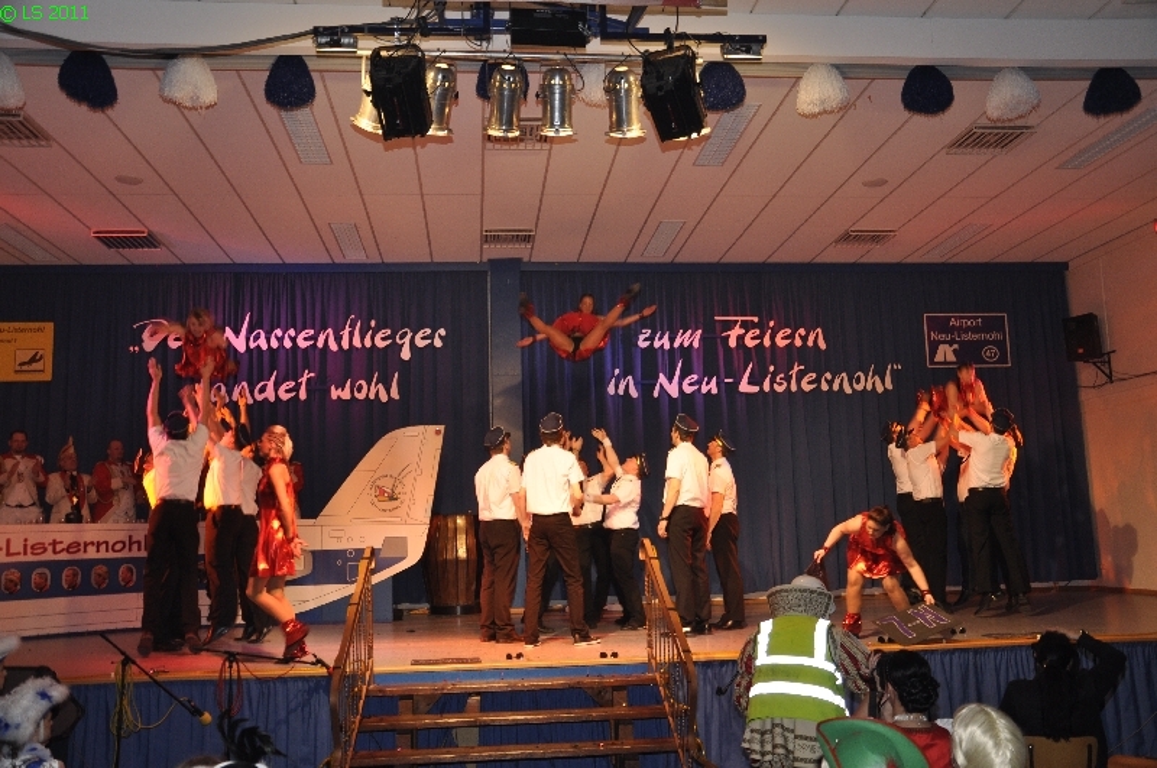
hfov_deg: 57.3
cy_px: 384
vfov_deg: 39.9
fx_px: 1059
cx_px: 578
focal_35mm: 33
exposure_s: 1/60
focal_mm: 22
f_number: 5
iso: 400
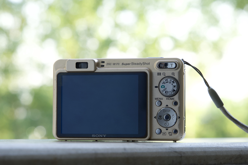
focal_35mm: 105
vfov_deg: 13.0
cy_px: 82
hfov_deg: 19.5
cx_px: 124
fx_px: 723
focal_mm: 70
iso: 1250
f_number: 8
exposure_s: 1/125
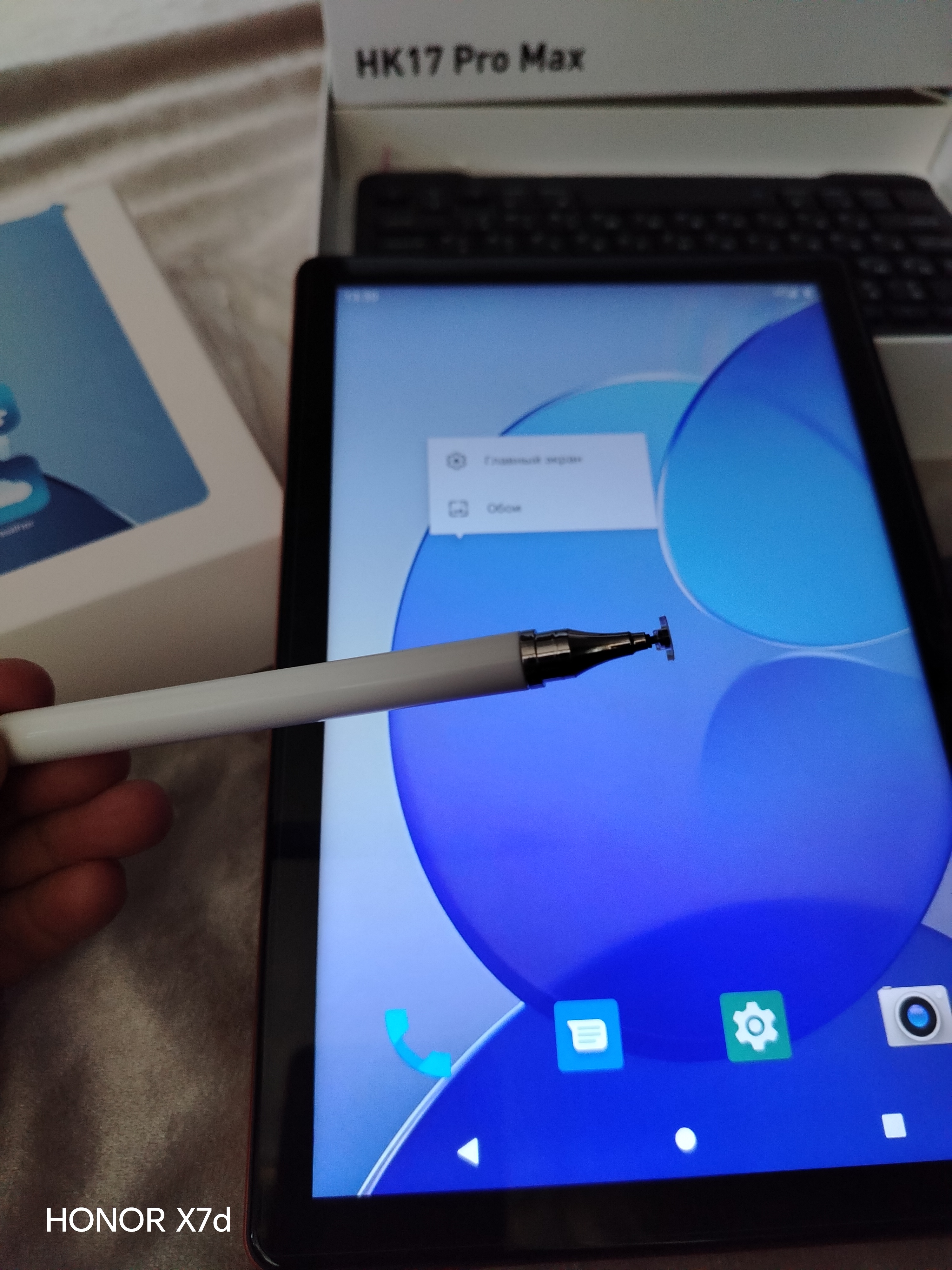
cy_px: 635
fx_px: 880
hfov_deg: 56.8
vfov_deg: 71.6
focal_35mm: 24
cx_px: 476
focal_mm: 5.25
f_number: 1.75
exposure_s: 1/100
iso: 1113
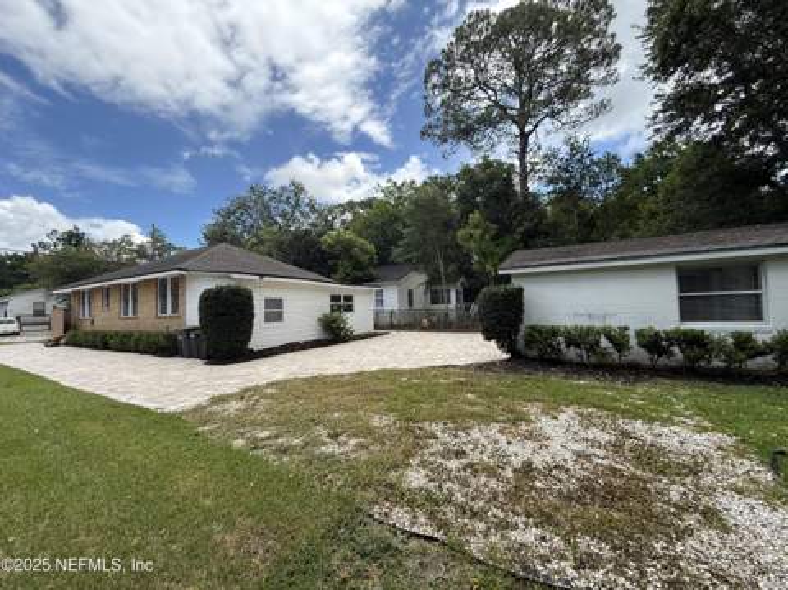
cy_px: 295
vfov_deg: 85.6
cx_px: 394
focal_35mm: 14
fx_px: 318
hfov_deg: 102.1
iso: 64
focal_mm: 2.22
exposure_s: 1/1068
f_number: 2.2
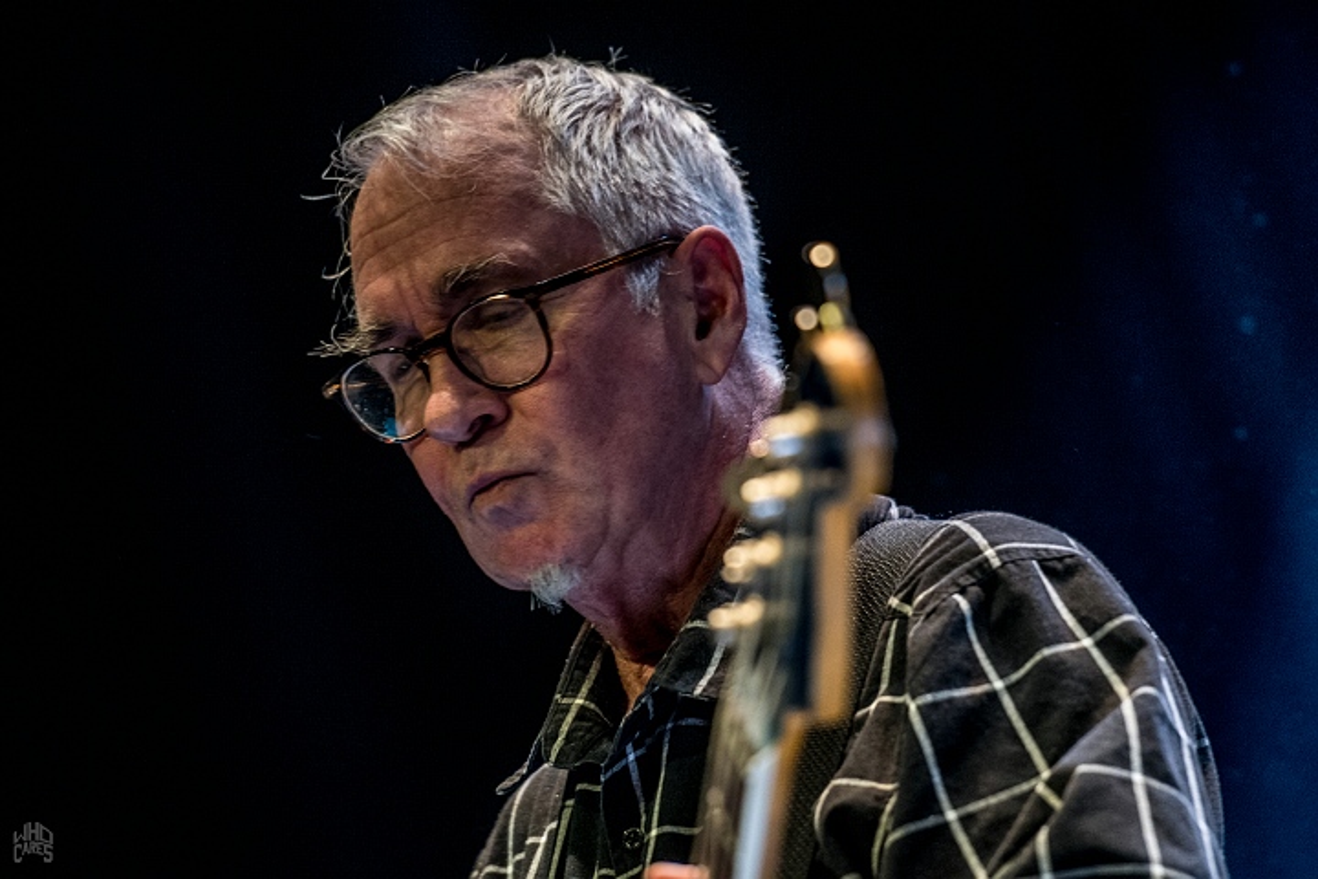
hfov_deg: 6.9
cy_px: 440
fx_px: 10982
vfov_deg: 4.6
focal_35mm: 300
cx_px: 659
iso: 1600
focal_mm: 200
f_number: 2.8
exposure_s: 1/80
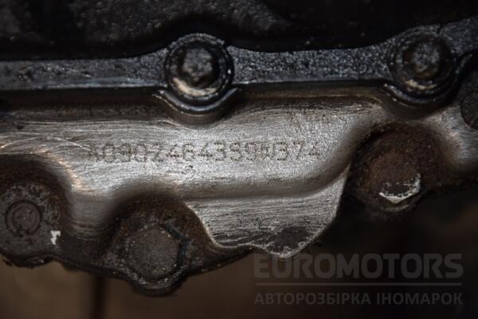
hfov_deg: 13.0
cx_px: 239
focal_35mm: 158
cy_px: 160
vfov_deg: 8.7
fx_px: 2091
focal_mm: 105
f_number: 5.6
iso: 800
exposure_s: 1/60
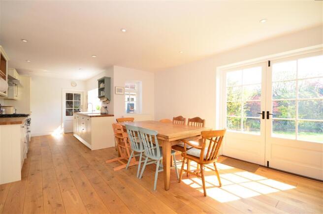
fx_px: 134
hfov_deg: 100.5
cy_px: 107
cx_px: 162
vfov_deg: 77.1
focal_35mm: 15
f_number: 9
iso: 250
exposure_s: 1/30
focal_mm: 10
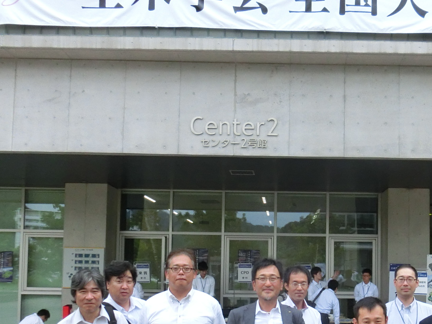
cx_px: 296
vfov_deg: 30.4
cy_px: 242
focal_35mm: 47
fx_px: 587
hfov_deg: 39.8
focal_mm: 4.5
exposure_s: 1/1000
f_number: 3.5
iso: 400
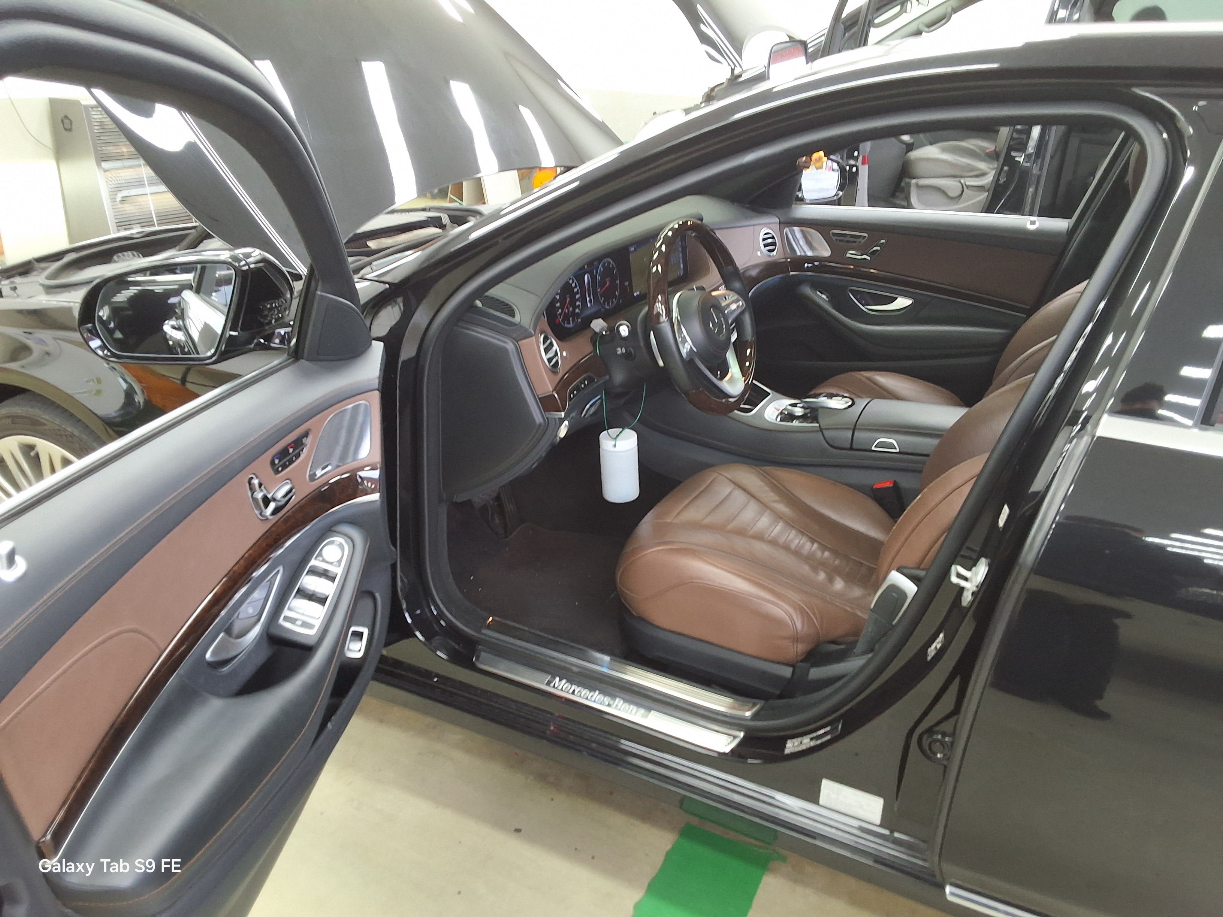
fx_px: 989
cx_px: 612
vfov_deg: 49.7
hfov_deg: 63.4
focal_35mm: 28
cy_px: 458
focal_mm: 2.91
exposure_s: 1/40
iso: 125
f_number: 1.9
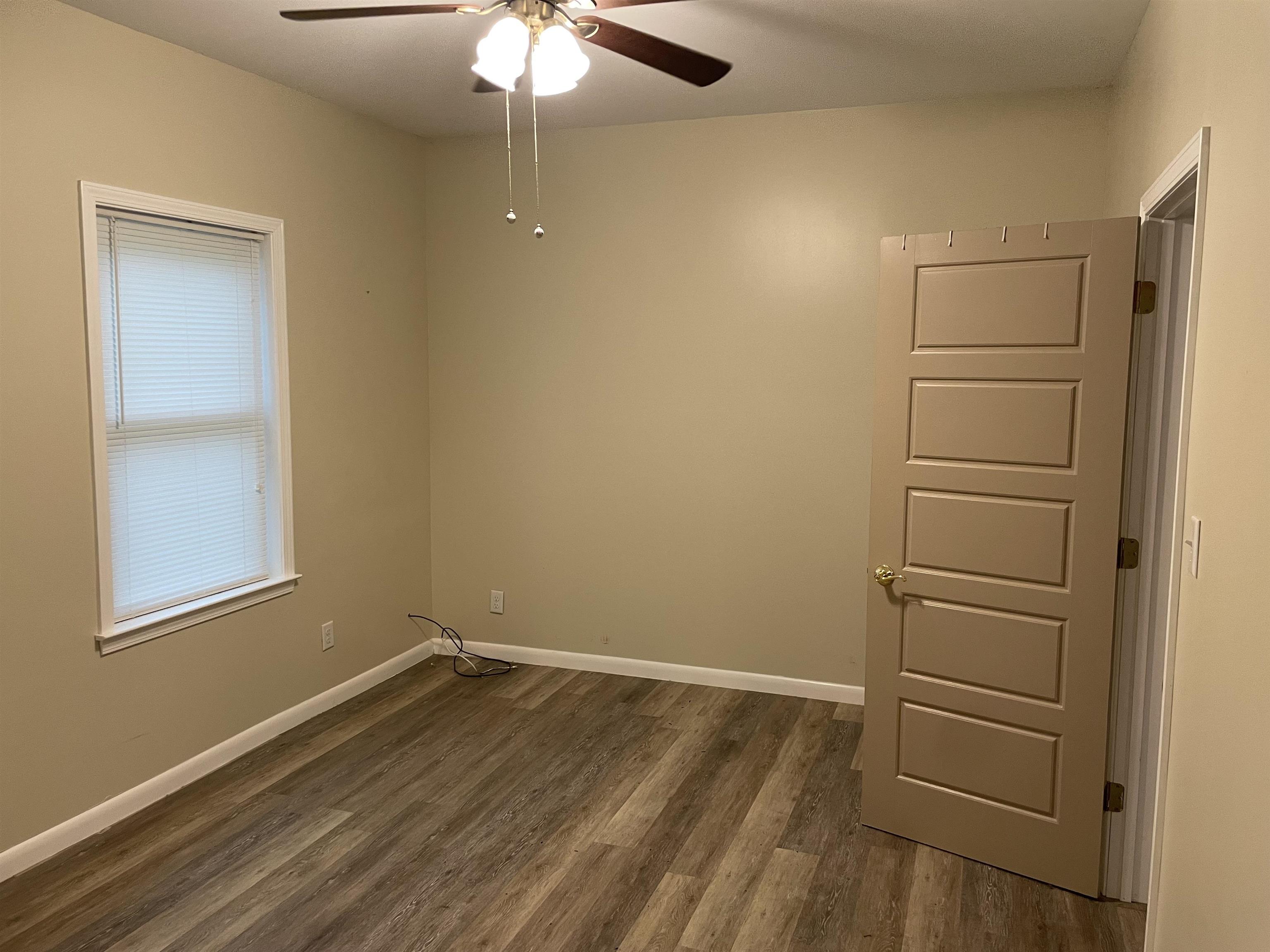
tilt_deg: -5.7
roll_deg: -0.6
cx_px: 635
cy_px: 476
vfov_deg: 53.1
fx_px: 954
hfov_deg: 67.3
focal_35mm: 26
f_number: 1.6
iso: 160
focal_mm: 4.2
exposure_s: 1/60
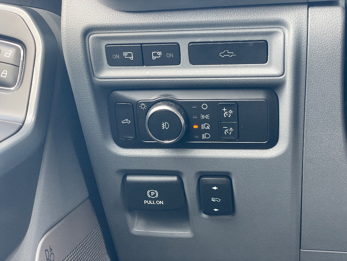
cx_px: 174
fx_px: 521
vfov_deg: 28.0
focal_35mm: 52
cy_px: 130
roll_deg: +2.1
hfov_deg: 36.8
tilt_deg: -8.6
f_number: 2
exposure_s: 1/100
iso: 160
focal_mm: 6
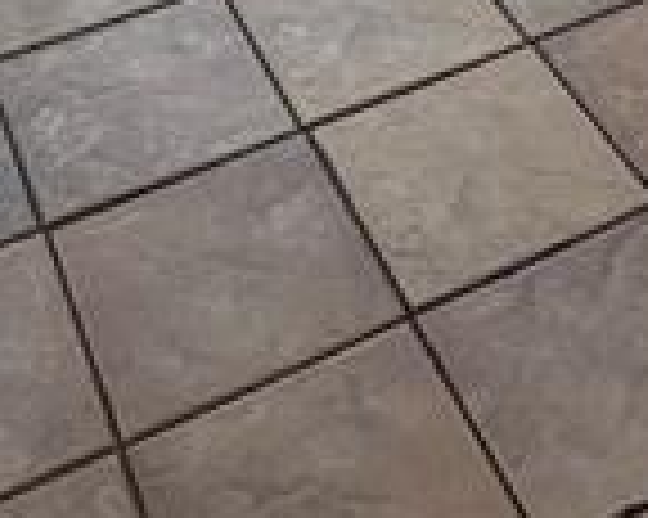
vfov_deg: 11.4
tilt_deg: -9.4
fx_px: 1859
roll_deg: +0.2
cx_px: 572
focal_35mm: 97
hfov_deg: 19.4
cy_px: -914
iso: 160
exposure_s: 1/120
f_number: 2.2
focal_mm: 2.22
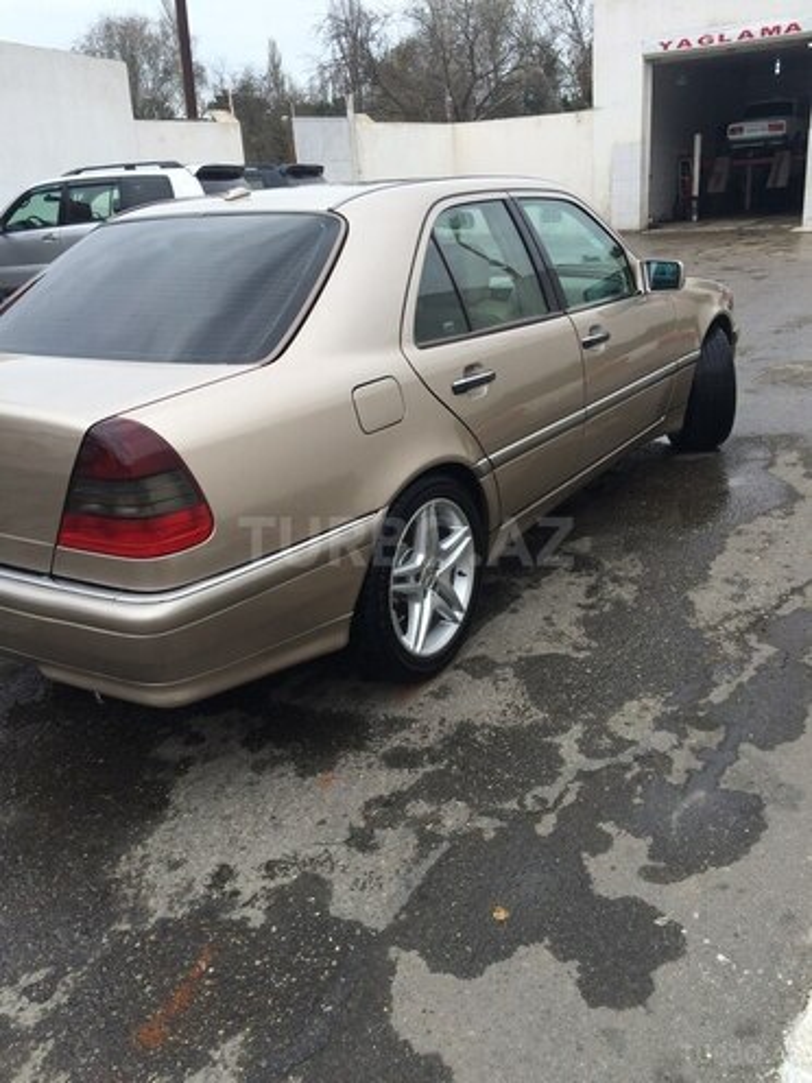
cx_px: 406
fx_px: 907
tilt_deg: -23.6
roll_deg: +4.5
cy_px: 542
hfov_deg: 48.2
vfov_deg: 61.7
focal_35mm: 29
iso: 32
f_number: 2.2
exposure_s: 1/373
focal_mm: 4.15
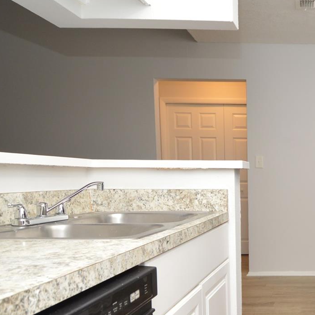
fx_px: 360
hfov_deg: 40.3
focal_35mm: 35
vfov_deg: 45.9
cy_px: 227
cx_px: 327
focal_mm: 12
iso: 400
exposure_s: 1/60
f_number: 4
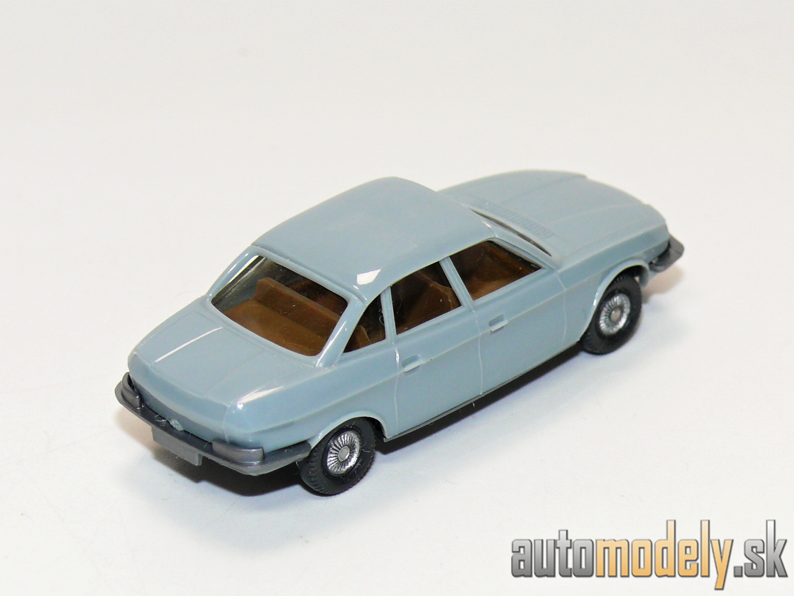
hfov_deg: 13.5
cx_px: 397
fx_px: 3349
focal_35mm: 146
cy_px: 298
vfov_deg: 10.2
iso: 100
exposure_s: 1/30
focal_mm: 17.3
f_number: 4
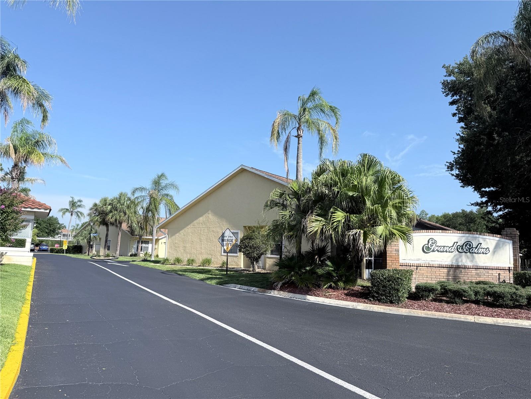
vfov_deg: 56.8
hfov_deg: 71.6
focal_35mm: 24
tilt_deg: +10.1
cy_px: 200
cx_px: 266
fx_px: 368
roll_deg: -2.2
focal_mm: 6.76
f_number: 1.78
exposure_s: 1/4167
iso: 80
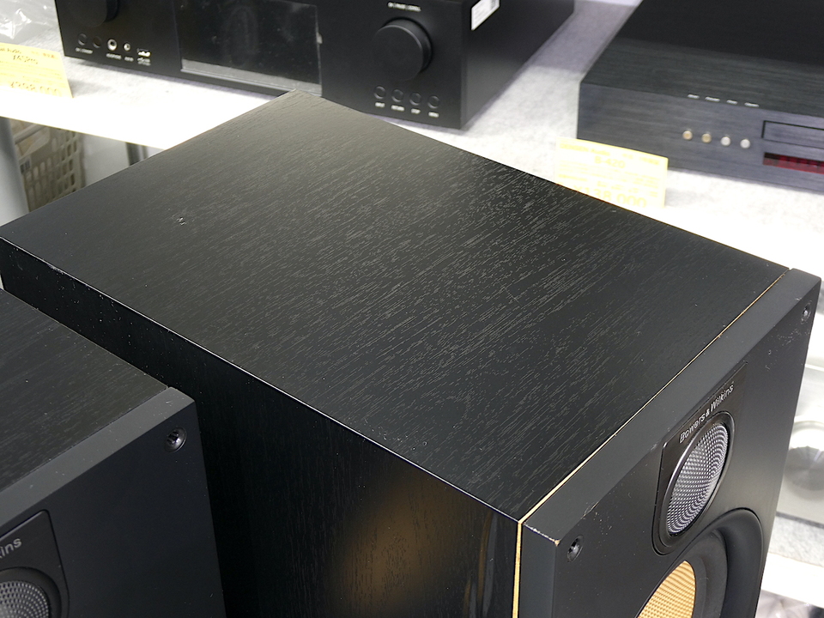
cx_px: 412
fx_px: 1190
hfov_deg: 38.2
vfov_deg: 29.1
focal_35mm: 50
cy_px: 309
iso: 100
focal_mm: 9
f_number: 4.1
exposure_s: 1
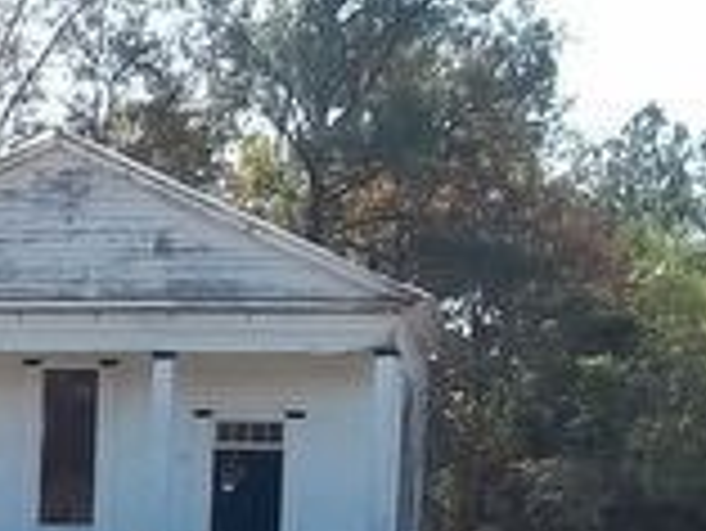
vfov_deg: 8.5
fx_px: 3327
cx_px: -445
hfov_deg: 11.5
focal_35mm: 163
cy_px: 1197
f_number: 5.5
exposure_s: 1/160
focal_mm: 5.7
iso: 80
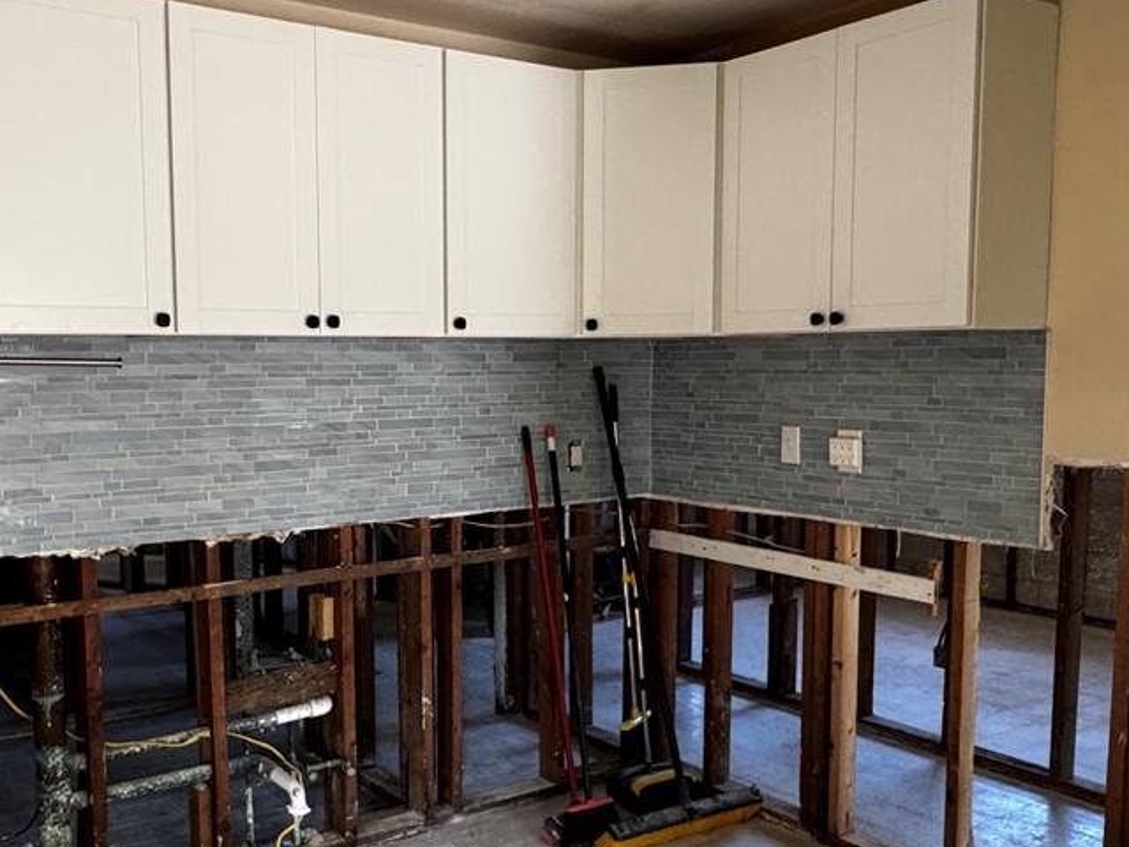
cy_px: 476
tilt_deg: -4.6
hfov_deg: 52.2
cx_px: 437
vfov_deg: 40.6
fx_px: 1142
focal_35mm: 35
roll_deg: -1.8
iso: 320
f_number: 2.2
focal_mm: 2.22
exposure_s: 1/99
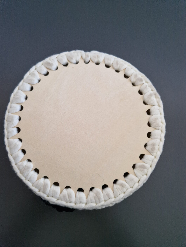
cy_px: 124
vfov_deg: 73.9
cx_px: 93
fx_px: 165
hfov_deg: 58.9
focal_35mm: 23
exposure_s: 1/100
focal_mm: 5.4
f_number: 1.8
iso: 640
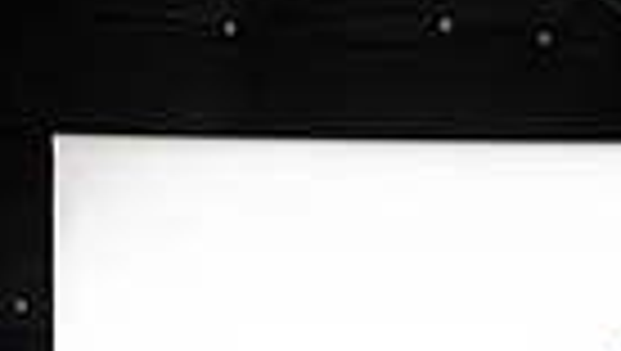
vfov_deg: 8.4
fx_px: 2143
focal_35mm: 130
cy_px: 904
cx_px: 554
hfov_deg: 16.3
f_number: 6.3
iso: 400
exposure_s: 1/250
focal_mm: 38
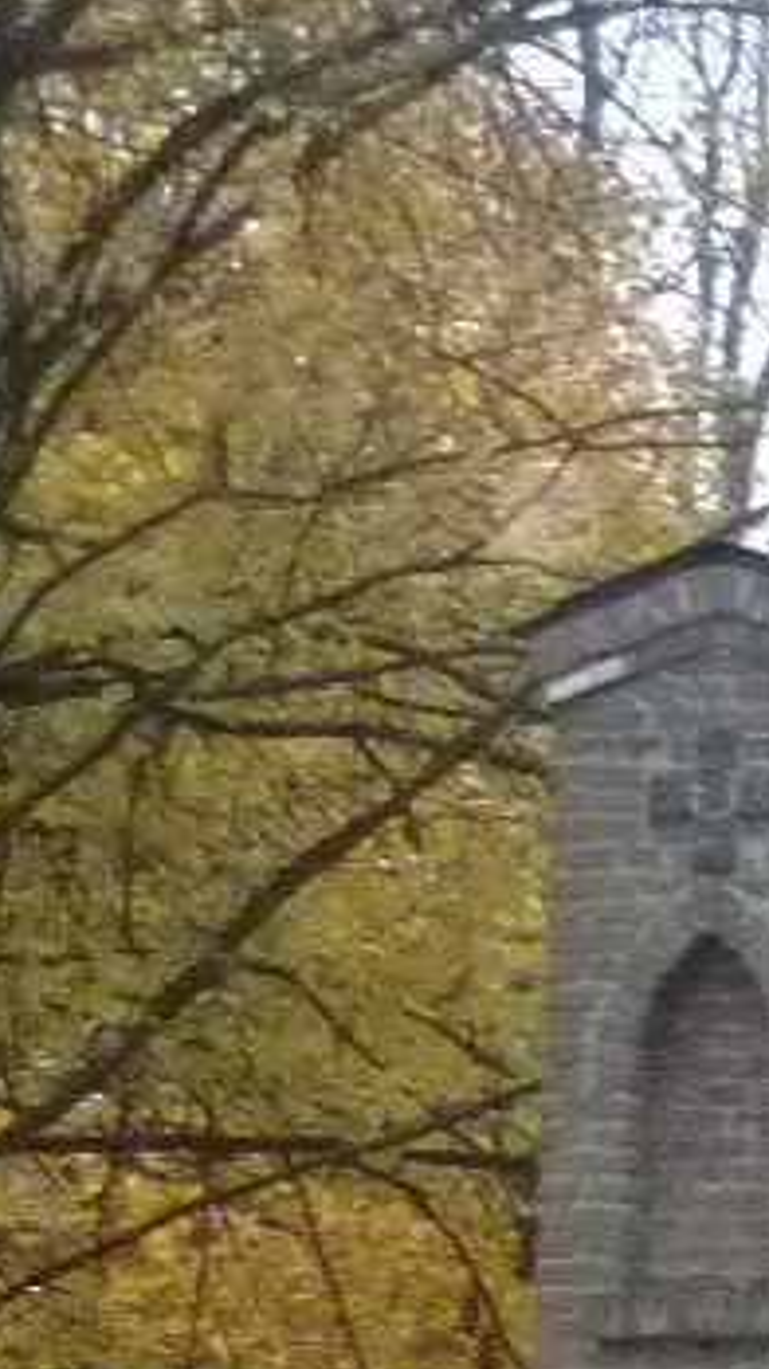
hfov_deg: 6.1
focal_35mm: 165
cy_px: 1769
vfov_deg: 12.6
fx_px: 5989
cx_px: 3115
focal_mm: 5.5
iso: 640
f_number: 2.8
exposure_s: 1/30
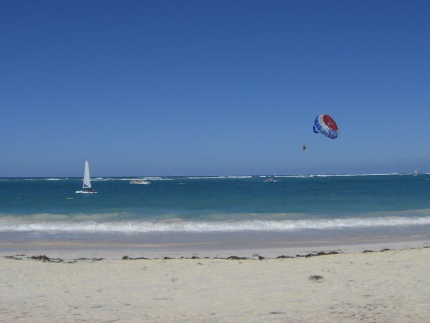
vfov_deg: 29.0
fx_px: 621
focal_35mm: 50
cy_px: 112
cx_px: 246
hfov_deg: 38.1
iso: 64
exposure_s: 1/500
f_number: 8
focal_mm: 6.2
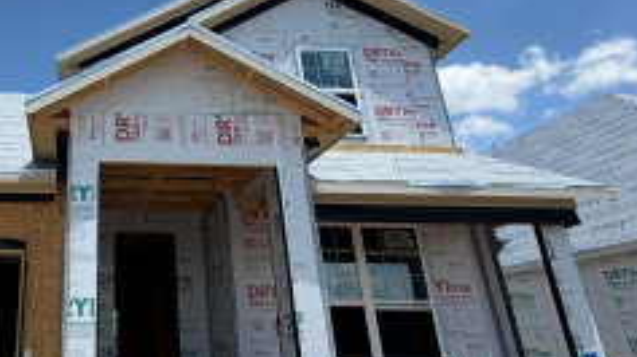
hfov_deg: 54.3
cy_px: 115
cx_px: 105
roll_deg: +0.4
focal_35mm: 33
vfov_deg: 35.2
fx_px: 557
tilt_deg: +23.6
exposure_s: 1/985
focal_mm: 2.22
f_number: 2.2
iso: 20
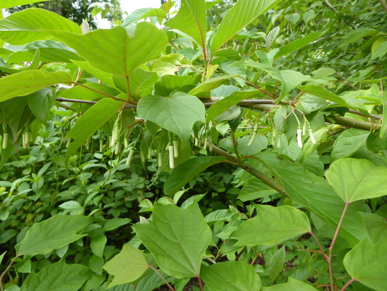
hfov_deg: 69.4
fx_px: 279
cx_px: 194
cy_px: 146
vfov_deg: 54.9
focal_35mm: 25
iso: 200
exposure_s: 1/200
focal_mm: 4.3
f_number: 3.3
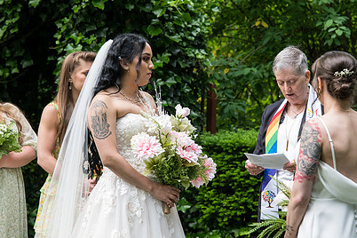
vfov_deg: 13.5
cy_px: 88
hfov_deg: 20.2
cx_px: 181
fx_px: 1002
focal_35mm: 101
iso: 1000
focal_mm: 70
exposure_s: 1/400
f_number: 4
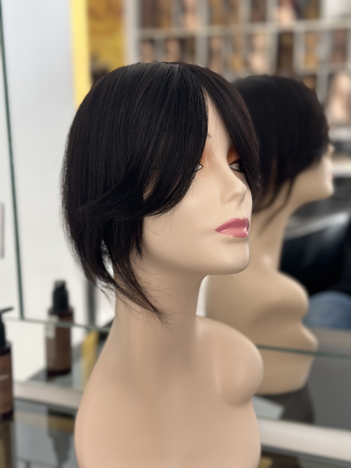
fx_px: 649
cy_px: 234
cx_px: 176
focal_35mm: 48
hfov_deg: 30.3
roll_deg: +0.2
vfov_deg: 39.7
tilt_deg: -10.3
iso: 100
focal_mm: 6.86
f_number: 1.78
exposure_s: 1/121
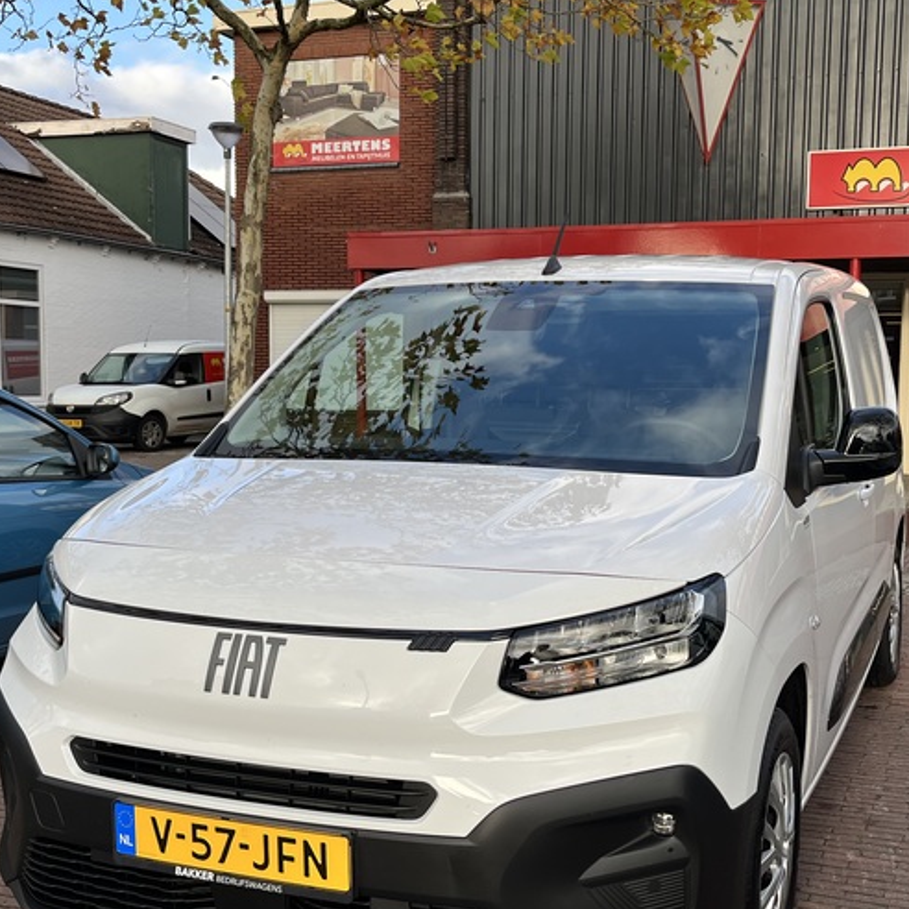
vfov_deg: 40.0
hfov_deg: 39.8
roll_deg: -0.4
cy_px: 491
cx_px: 552
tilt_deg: -5.1
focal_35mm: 42
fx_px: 1248
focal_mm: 5.1
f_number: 1.6
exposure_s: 1/761
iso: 50
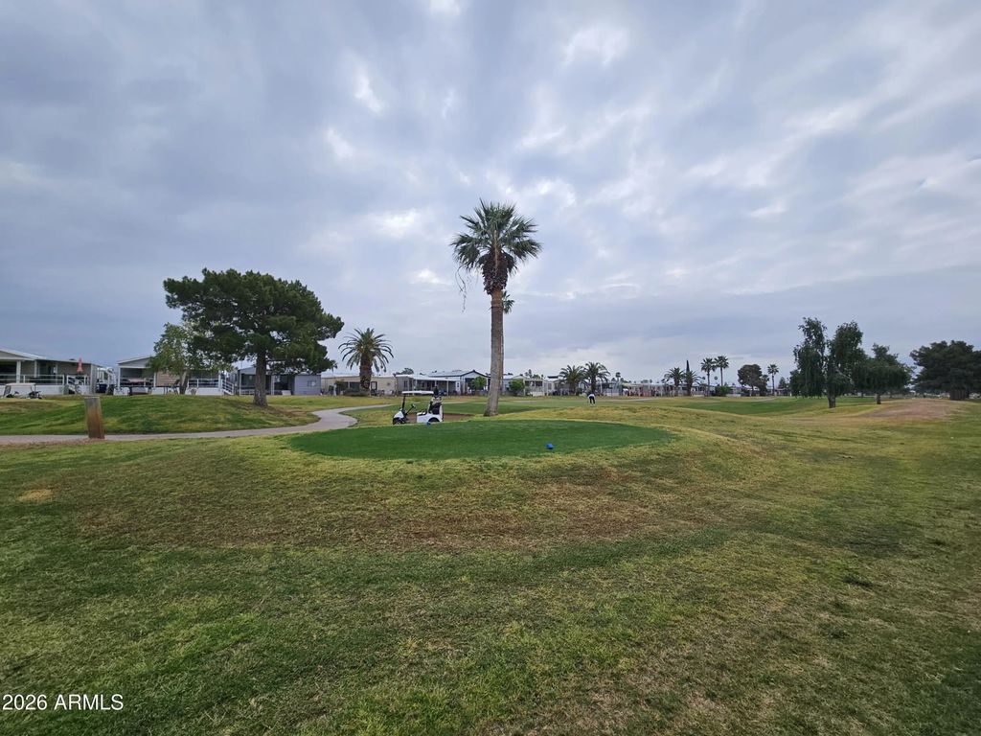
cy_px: 368
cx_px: 490
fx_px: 368
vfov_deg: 89.9
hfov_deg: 106.2
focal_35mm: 13
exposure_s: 1/3521
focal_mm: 2.2
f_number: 2.2
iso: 50
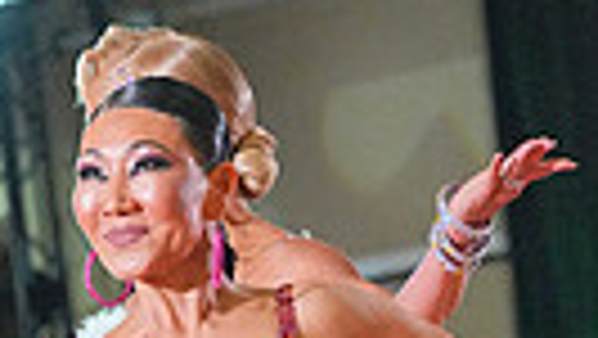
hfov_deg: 4.7
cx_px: -25
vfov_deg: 2.7
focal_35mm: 454
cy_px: 699
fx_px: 7203
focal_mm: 99
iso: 8000
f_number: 5.6
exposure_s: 1/400
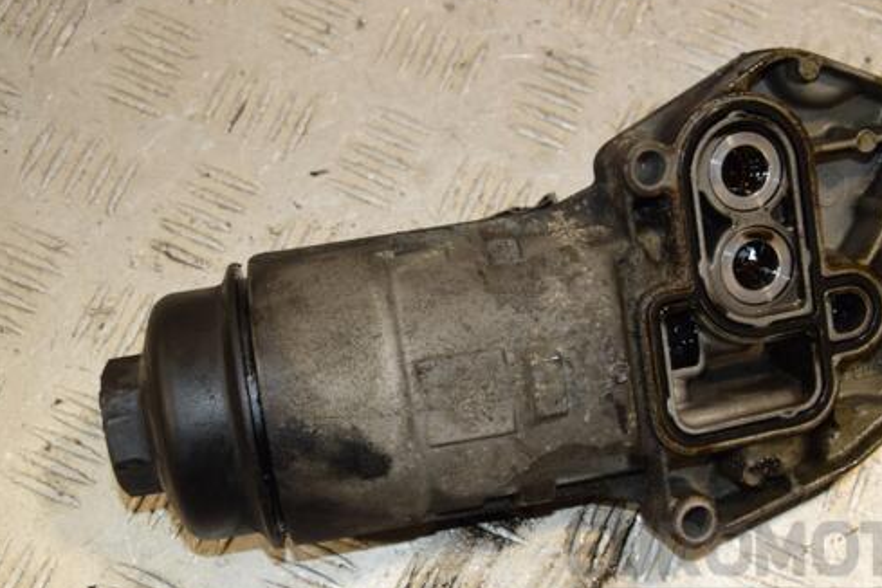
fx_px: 1715
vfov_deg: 19.5
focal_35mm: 70
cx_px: 534
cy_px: 308
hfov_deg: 28.8
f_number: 7.1
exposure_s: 1/200
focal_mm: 38
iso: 800
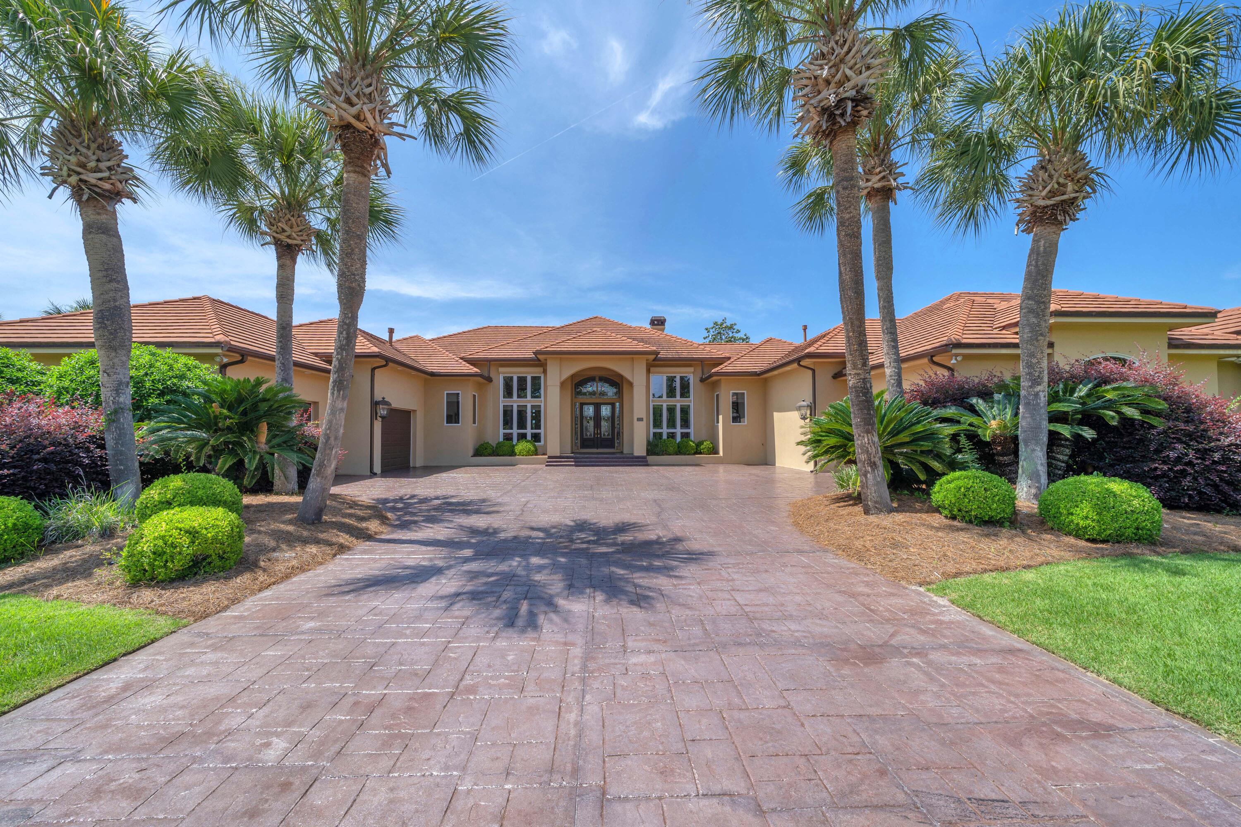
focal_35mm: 12
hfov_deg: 112.6
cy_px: 414
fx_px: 414
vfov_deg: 90.0
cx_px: 620
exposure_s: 1/100
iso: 100
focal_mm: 12
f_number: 5.6
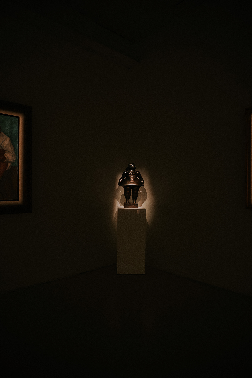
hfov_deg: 53.1
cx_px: 126
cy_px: 189
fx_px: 252
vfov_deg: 73.7
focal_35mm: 24
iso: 1600
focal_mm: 24
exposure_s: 1/125
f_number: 2.8
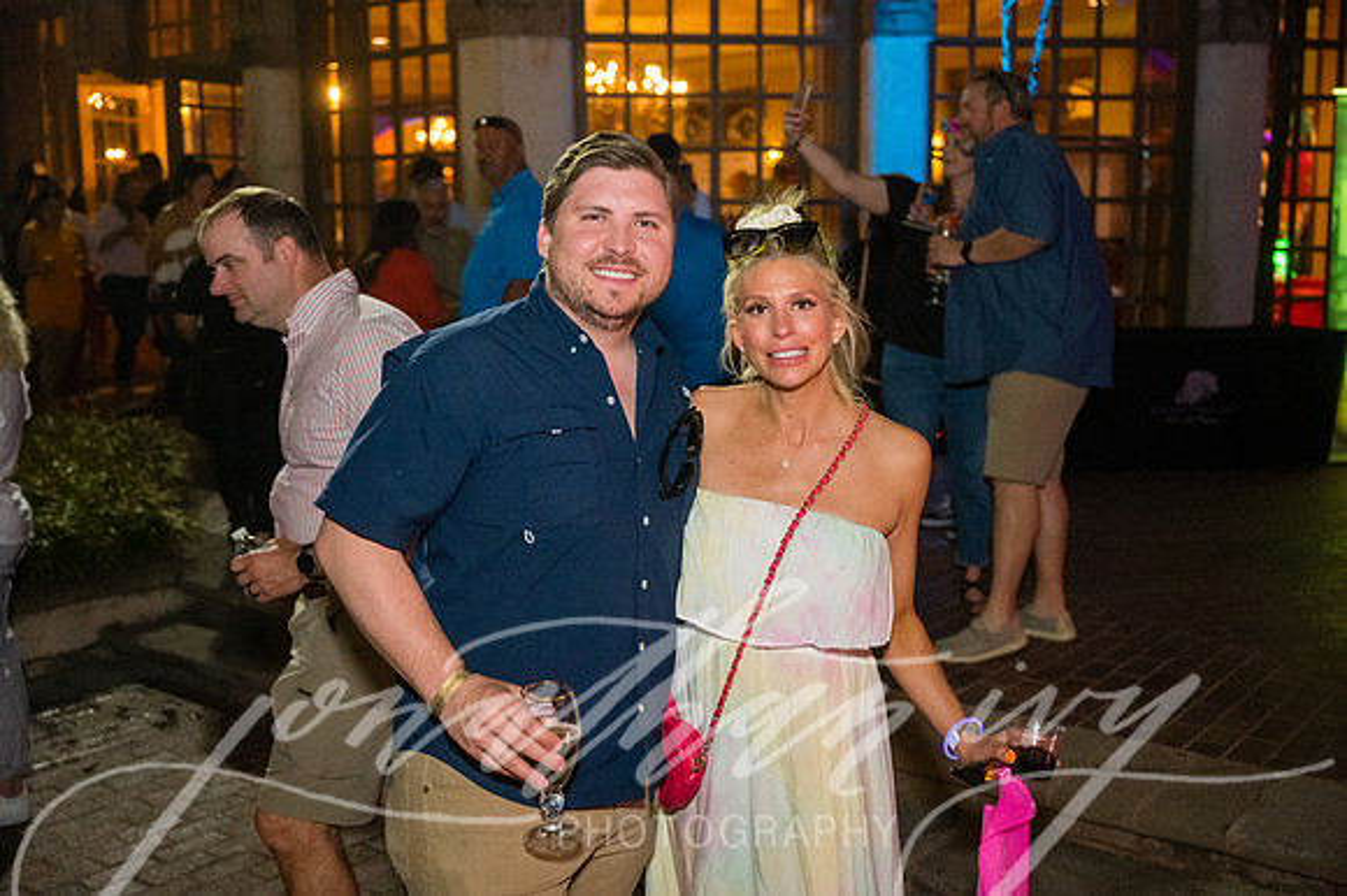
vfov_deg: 35.0
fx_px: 1421
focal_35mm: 38
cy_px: 448
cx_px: 674
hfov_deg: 50.7
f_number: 2.8
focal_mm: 38
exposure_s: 1/200
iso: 8000
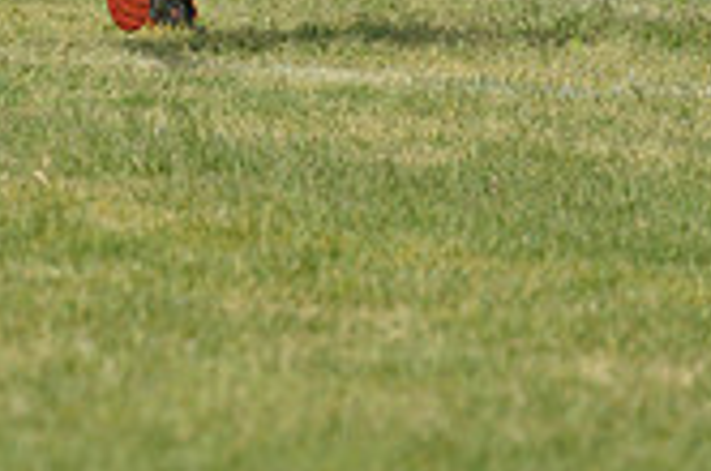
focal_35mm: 839
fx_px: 16538
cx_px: 163
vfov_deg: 1.6
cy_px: -343
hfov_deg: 2.5
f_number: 4
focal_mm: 240
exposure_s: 1/5000
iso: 640
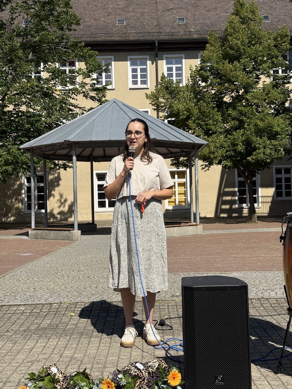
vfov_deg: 39.7
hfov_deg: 30.3
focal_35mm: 48
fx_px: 540
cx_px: 146
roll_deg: +1.5
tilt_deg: +0.5
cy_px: 194
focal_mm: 6.76
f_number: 1.78
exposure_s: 1/7874
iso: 80
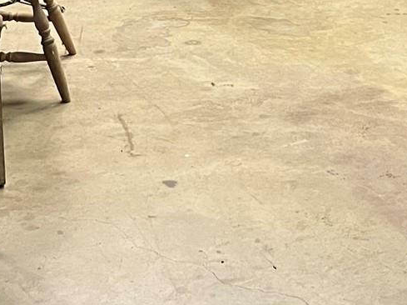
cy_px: -208
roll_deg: +0.4
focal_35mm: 109
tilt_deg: -11.8
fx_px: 1281
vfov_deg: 12.6
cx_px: 231
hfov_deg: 18.1
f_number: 1.6
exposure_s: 1/40
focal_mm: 5.1
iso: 400
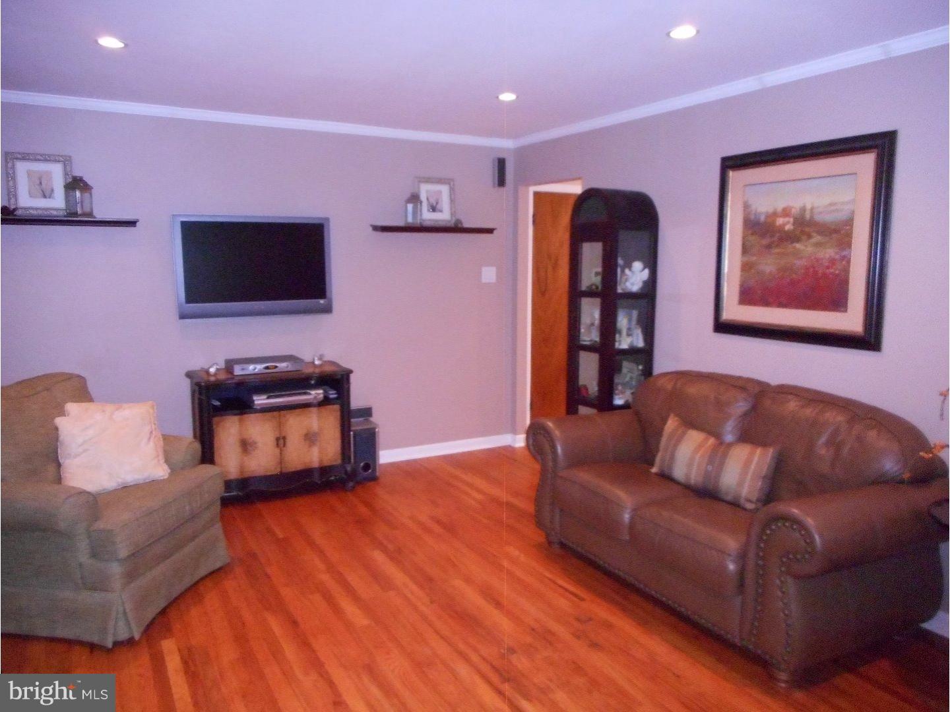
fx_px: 686
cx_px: 475
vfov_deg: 54.9
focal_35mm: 25
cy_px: 356
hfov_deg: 69.4
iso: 1100
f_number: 3.7
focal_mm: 4.5
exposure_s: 1/25
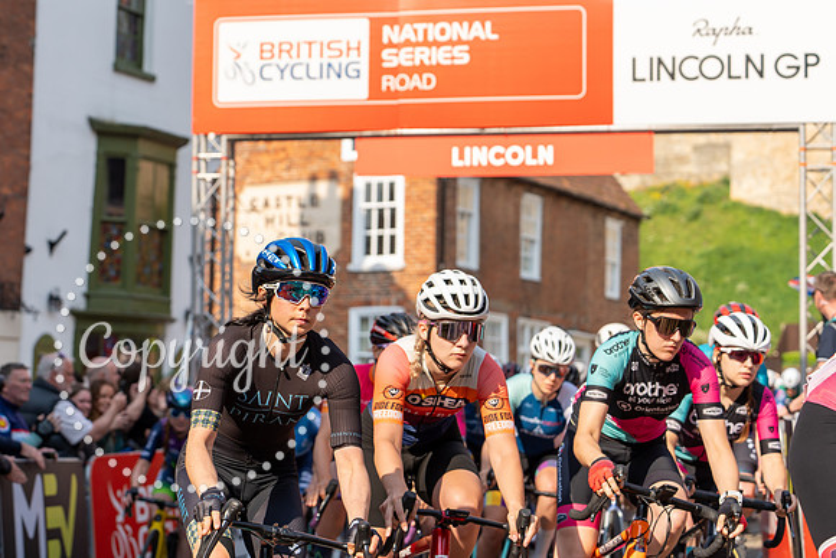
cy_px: 215
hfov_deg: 23.6
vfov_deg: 15.9
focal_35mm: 86
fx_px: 1999
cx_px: 322
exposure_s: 1/1000
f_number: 4
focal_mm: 70
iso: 200
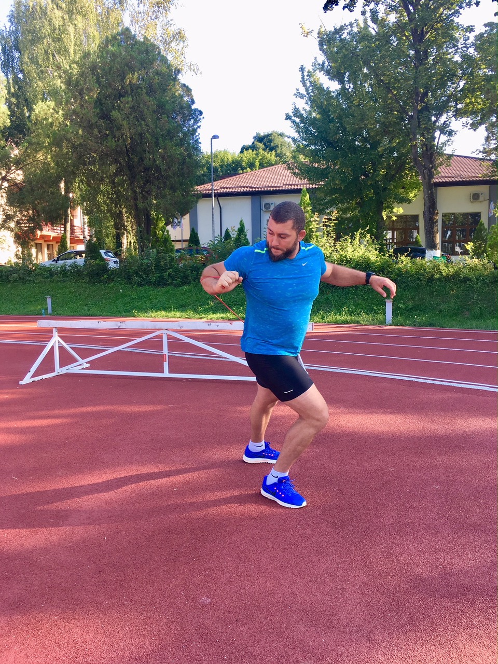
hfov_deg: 48.2
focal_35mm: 29
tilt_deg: -8.5
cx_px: 249
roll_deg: +1.2
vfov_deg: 61.7
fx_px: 556
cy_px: 332
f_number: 2.2
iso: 25
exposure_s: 1/222
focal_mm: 4.15
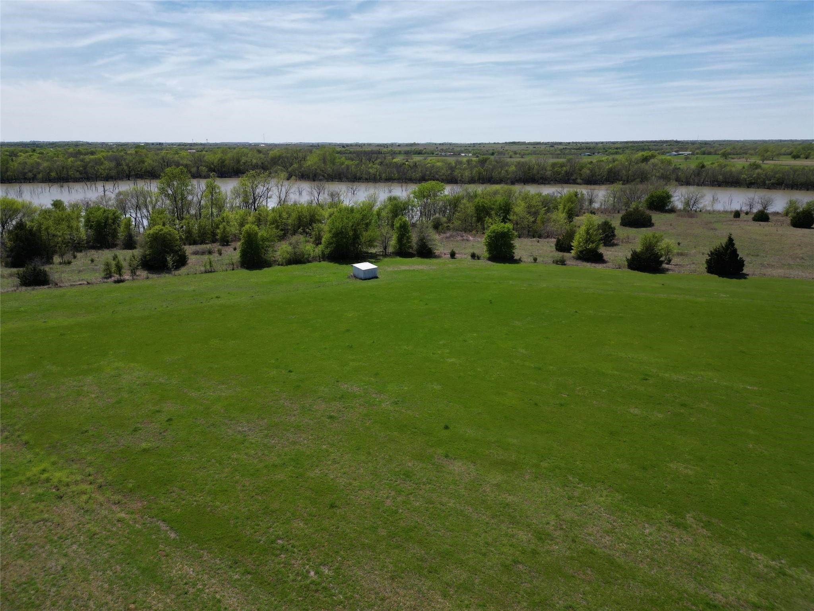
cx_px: 407
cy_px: 306
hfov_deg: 71.6
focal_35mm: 24
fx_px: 564
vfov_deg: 56.8
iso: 130
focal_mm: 6.72
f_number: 1.7
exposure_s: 1/4000
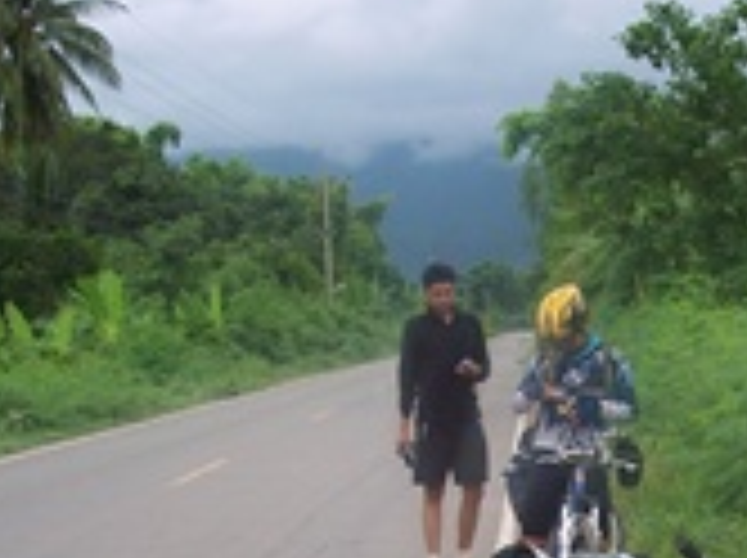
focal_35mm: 94
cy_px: 598
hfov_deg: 20.7
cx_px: 580
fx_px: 2026
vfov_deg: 15.3
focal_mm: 8
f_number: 3.4
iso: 100
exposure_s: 1/500
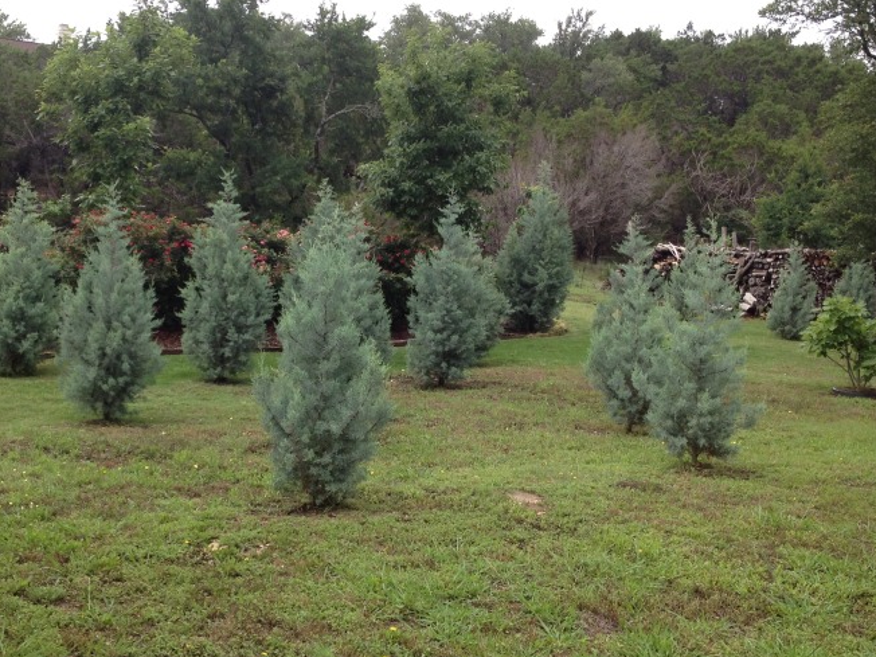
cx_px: 321
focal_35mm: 55
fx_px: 1392
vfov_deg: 26.6
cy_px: 333
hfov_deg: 34.7
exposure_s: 1/292
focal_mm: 4.28
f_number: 2.4
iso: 50
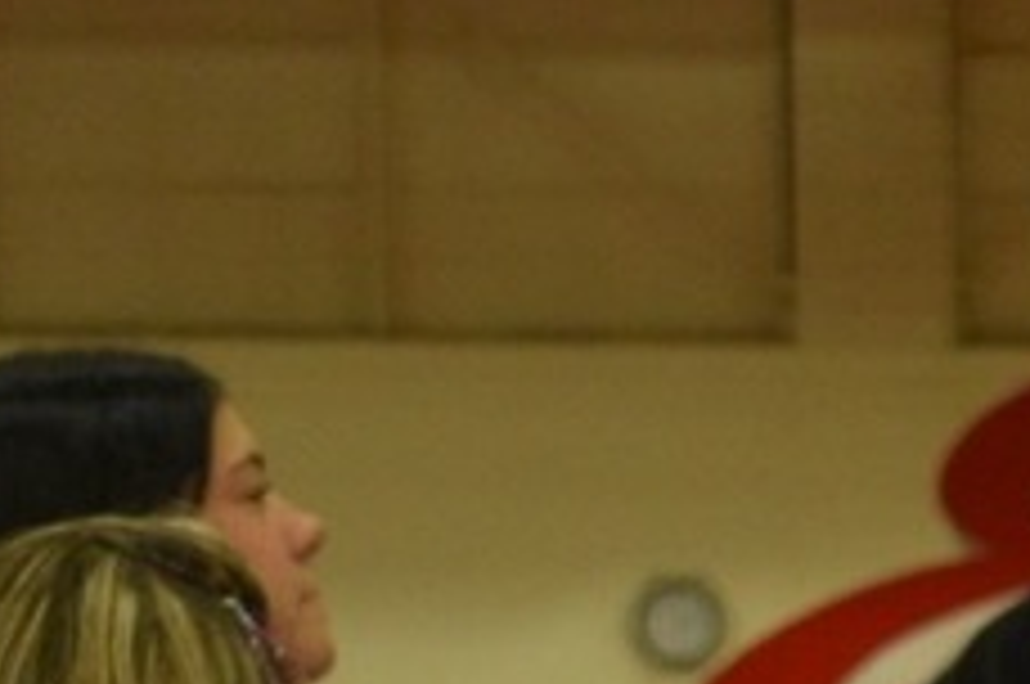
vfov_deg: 5.2
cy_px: 1526
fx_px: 7285
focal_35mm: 255
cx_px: 1741
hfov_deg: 7.9
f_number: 4.8
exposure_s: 1/125
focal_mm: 38
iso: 1000
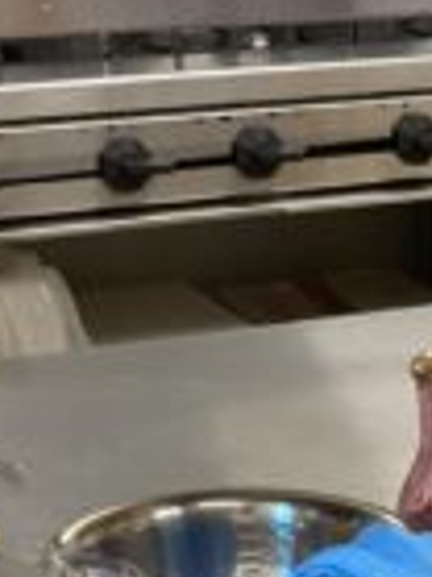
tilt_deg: -34.3
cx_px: 673
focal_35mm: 125
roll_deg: -1.2
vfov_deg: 14.1
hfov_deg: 11.3
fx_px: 2083
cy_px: 1017
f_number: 1.8
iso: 80
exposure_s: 1/60
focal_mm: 3
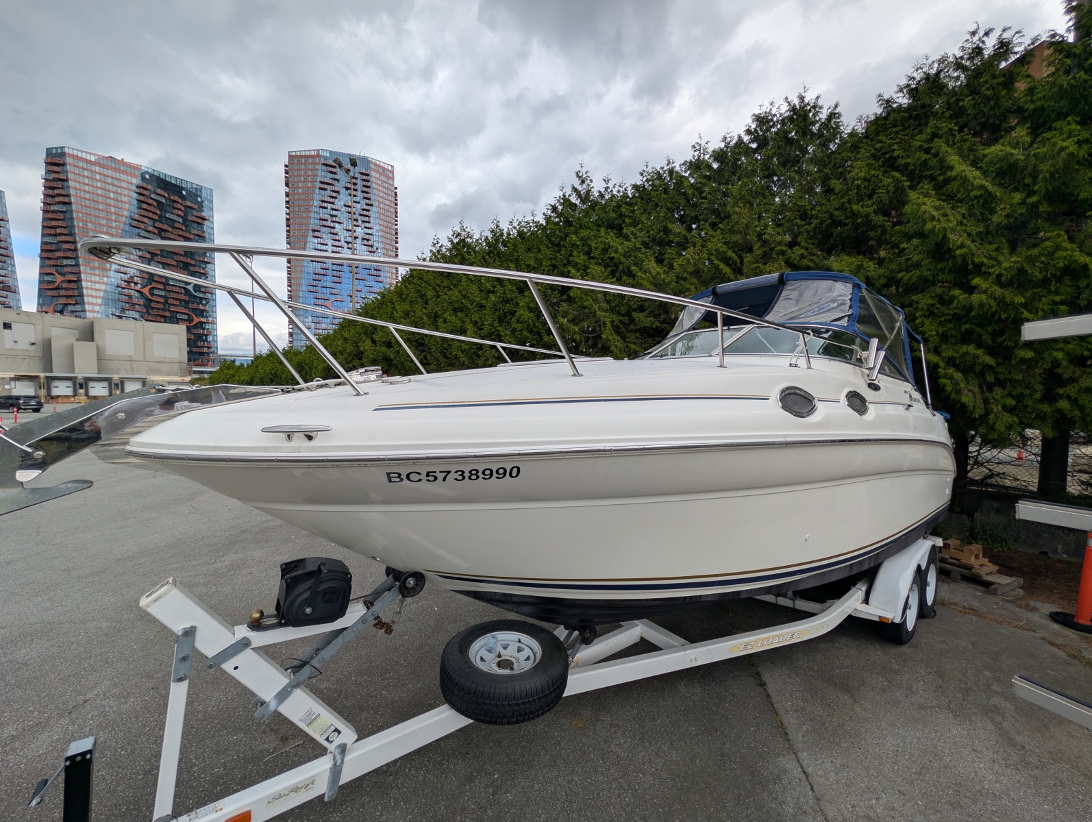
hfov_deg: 110.5
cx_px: 546
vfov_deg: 94.6
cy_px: 411
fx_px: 379
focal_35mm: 12
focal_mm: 2.02
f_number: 1.7
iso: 47
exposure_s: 1/2577
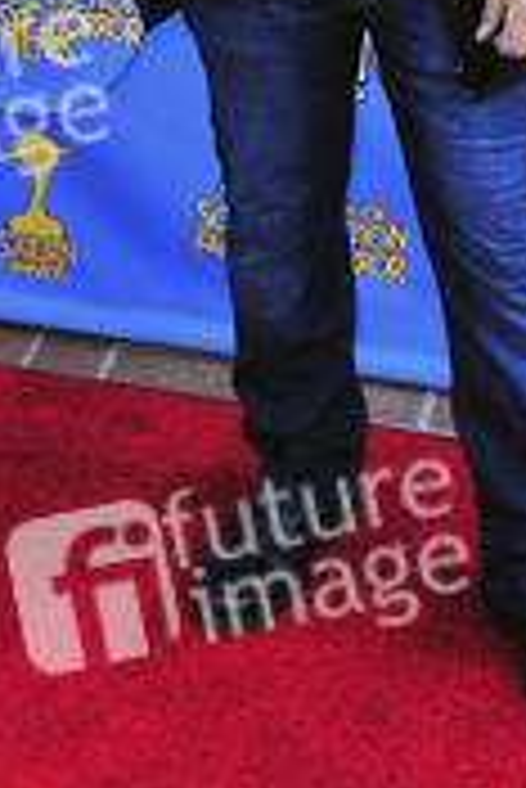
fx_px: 1750
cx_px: 371
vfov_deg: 23.6
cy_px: -108
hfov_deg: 17.0
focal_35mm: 80
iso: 640
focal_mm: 35
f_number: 4.5
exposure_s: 1/400
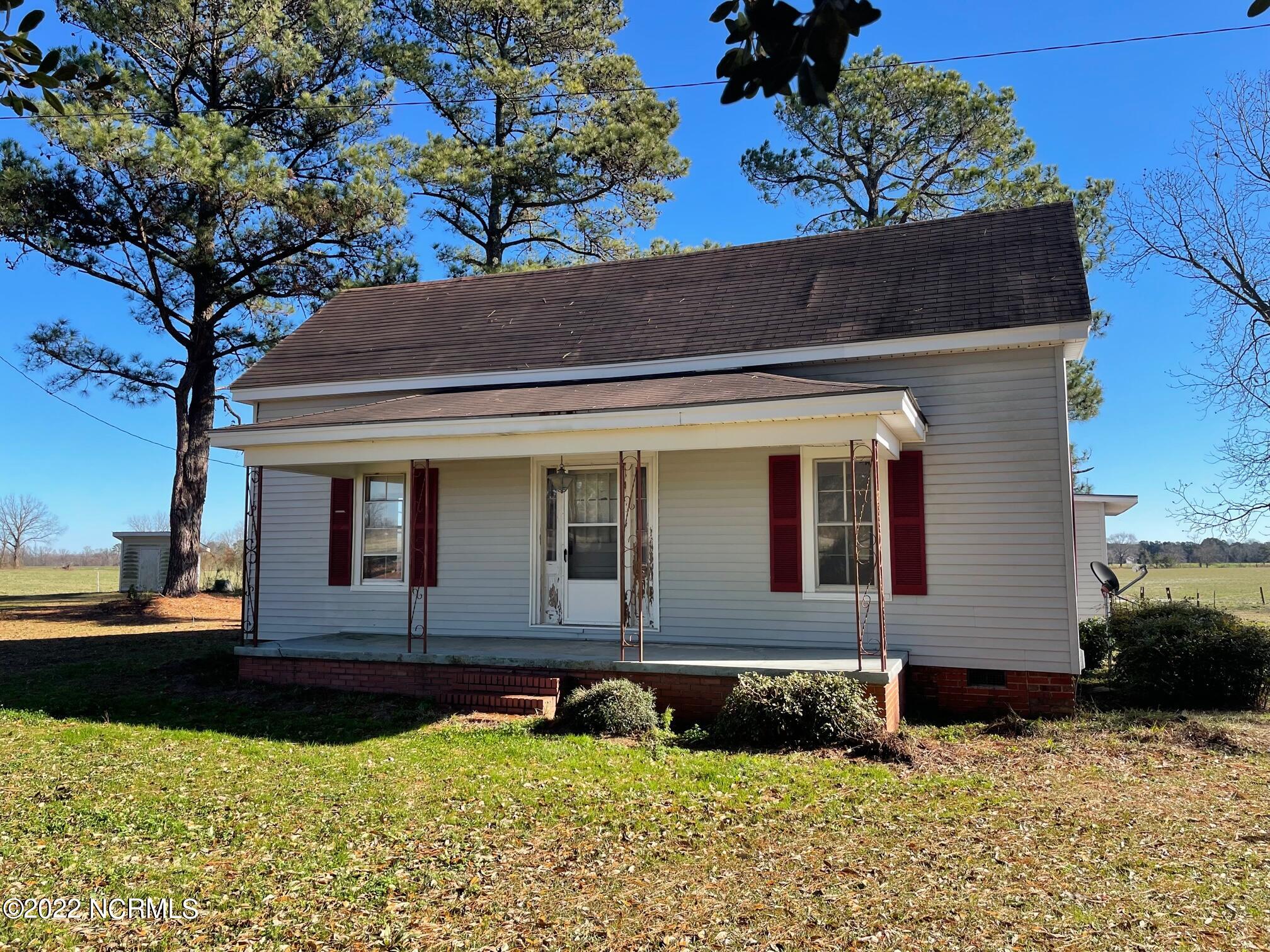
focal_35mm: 26
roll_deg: +1.1
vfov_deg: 53.1
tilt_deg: +7.0
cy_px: 476
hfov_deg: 67.3
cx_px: 635
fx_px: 954
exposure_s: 1/1147
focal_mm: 4.2
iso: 32
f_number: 1.6
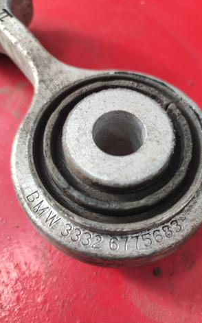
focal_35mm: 27
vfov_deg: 68.4
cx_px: 122
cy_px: 163
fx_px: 238
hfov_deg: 45.7
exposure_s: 1/100
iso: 187
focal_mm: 4.7
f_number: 1.79
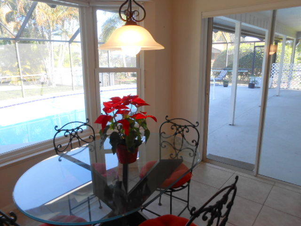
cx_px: 150
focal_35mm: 26
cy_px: 113
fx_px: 226
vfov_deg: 53.1
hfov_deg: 67.3
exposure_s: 1/40
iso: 80
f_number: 3.5
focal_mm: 4.6
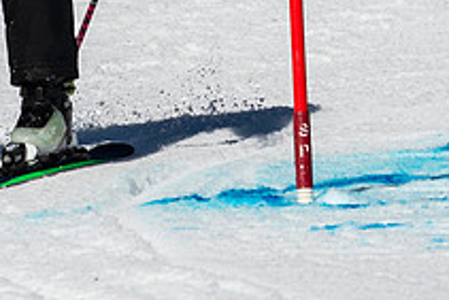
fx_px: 29628
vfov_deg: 0.6
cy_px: -34
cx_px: -51
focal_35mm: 2374
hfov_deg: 0.9
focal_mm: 400
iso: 200
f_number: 8
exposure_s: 1/2000
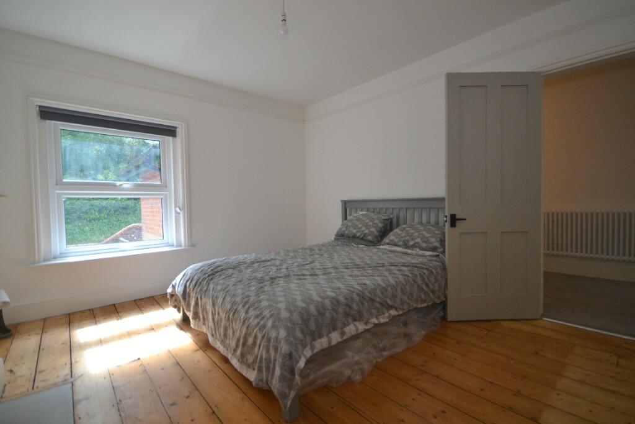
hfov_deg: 100.4
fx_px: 265
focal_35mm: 15
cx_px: 318
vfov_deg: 77.3
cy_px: 212
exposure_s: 1/60
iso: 500
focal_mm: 10
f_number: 4
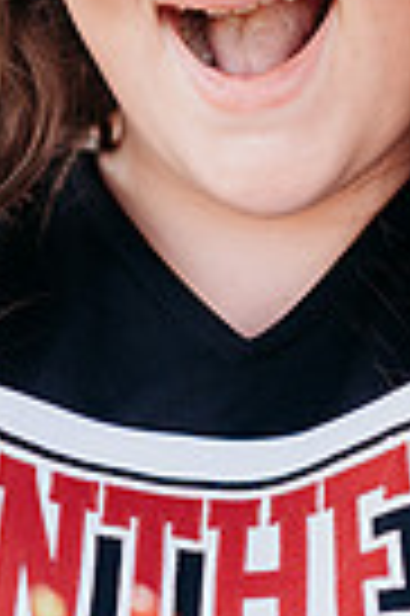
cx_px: 185
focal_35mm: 279
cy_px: -31
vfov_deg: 7.4
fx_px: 4778
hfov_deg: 4.9
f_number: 2.8
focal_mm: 85
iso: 200
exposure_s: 1/500
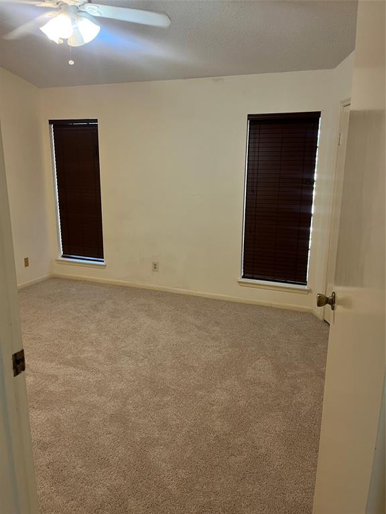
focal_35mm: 26
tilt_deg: -12.2
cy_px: 257
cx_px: 193
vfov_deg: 67.3
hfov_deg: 53.1
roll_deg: +0.4
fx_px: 387
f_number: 1.6
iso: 100
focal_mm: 5.1
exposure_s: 1/60
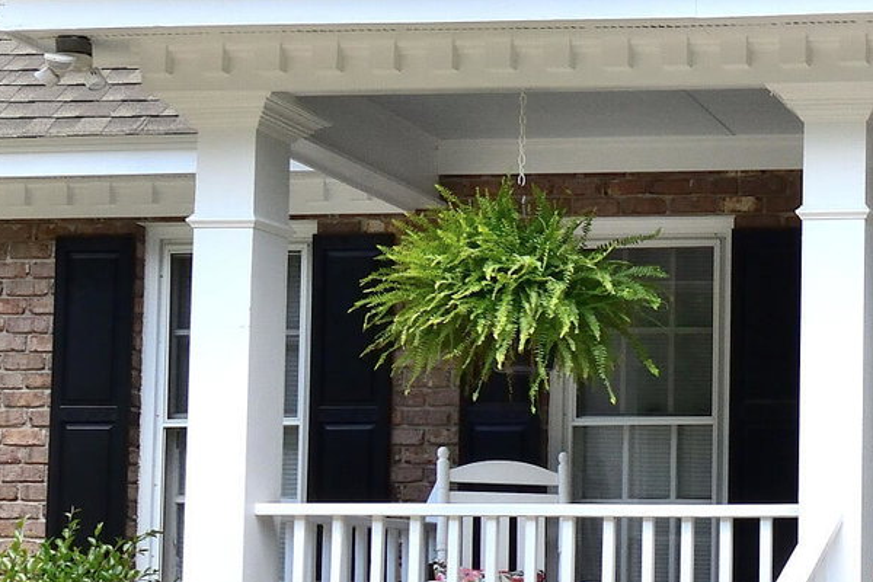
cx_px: 1109
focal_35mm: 78
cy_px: 511
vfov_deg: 17.3
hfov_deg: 23.3
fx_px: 1891
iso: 400
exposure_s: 1/200
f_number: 10
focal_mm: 13
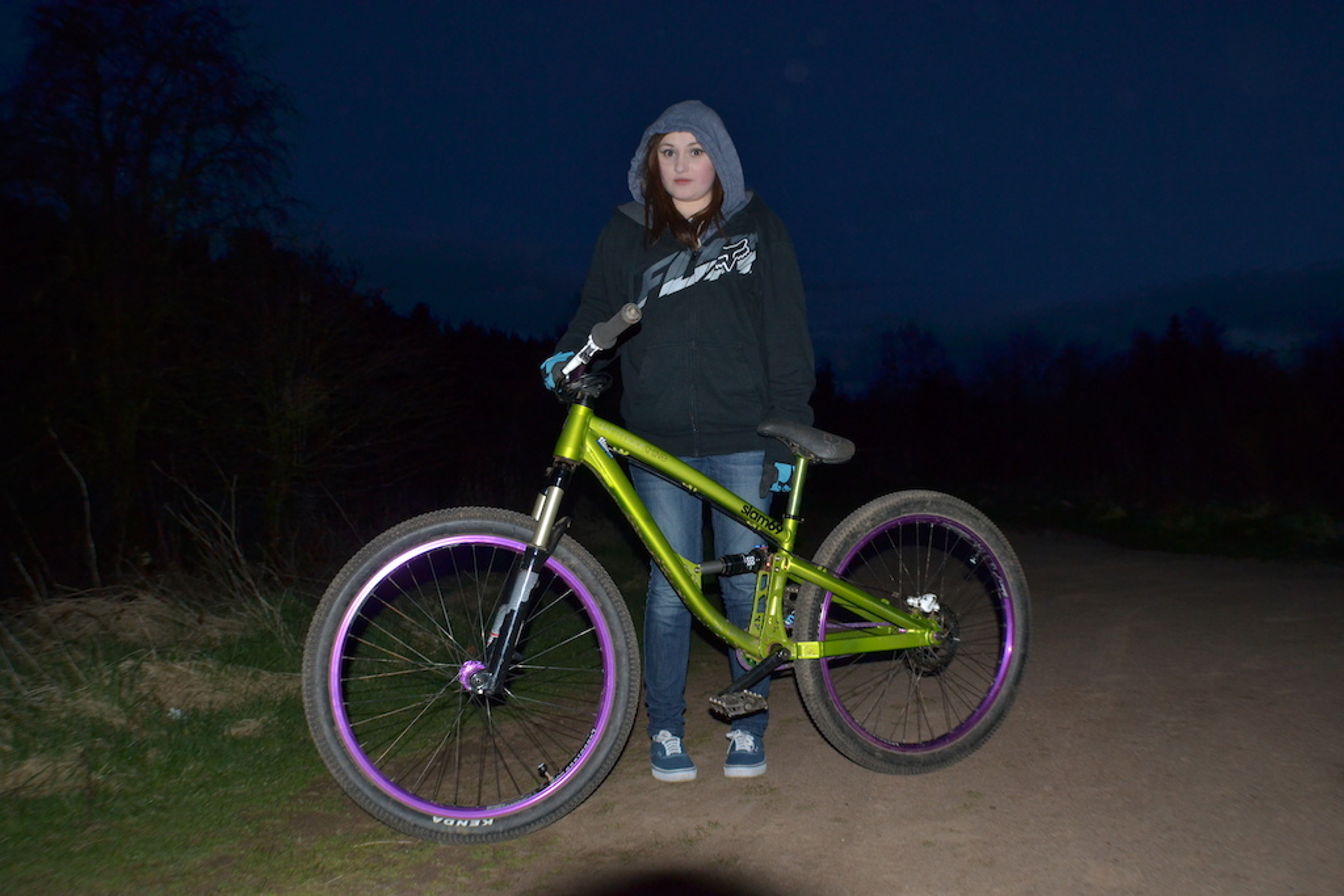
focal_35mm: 36
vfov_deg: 36.9
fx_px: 1344
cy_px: 448
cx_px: 672
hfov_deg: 53.1
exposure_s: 1/100
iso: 800
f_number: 4
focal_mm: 24
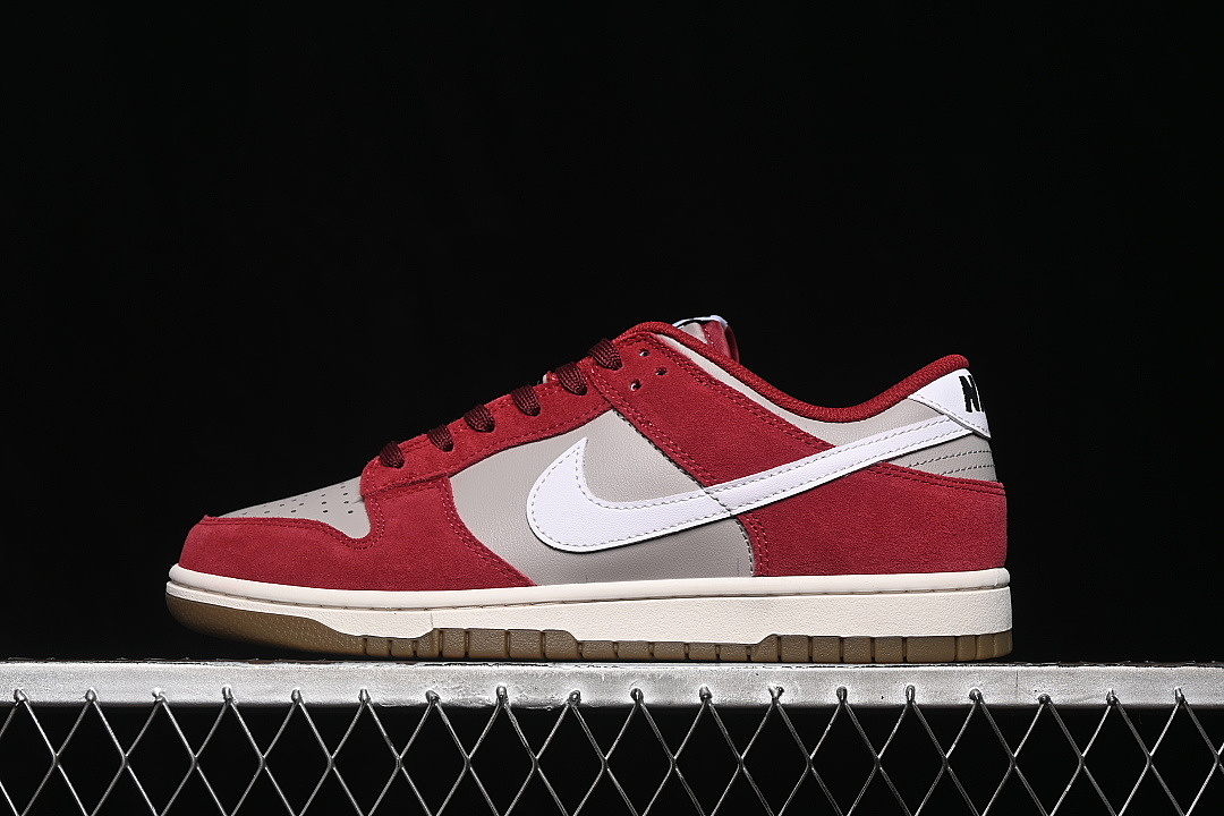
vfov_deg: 18.2
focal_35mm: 75
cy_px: 408
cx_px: 612
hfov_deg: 27.0
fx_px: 2550
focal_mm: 50
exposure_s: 1/60
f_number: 6.3
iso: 160
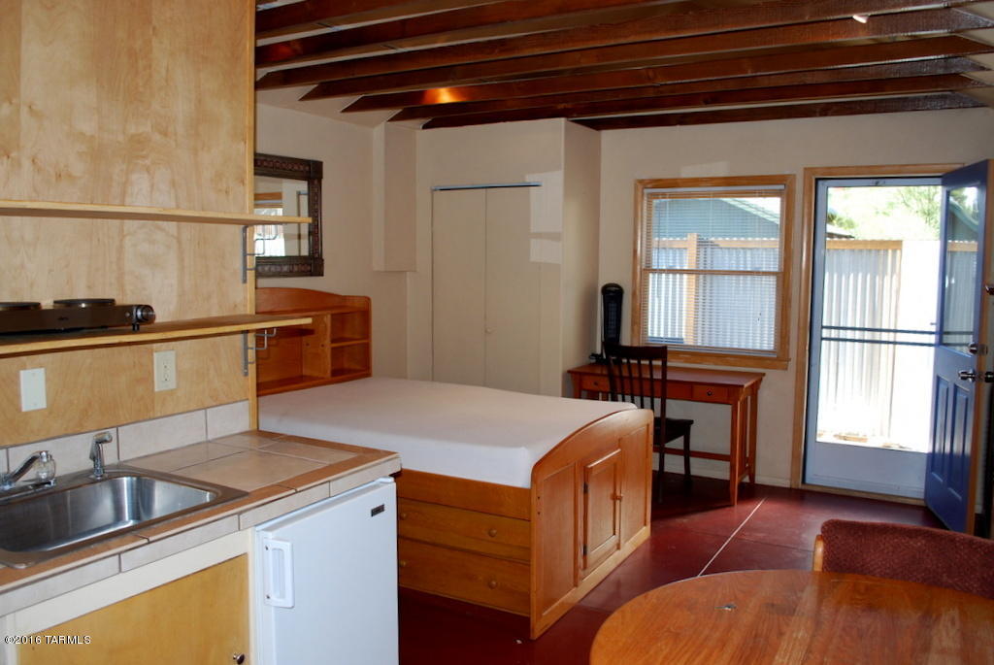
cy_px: 332
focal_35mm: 27
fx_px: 746
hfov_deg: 67.3
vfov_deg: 48.0
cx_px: 497
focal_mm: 18
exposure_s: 1/60
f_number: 3.5
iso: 200
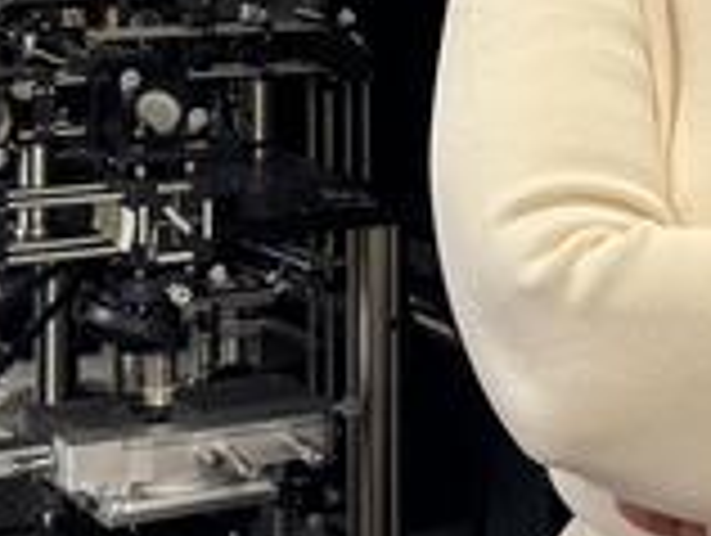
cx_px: 328
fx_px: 2181
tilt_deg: -0.1
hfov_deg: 18.5
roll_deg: -0.6
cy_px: -209
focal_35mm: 106
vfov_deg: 13.4
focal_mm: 6.76
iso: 200
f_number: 1.78
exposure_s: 1/60
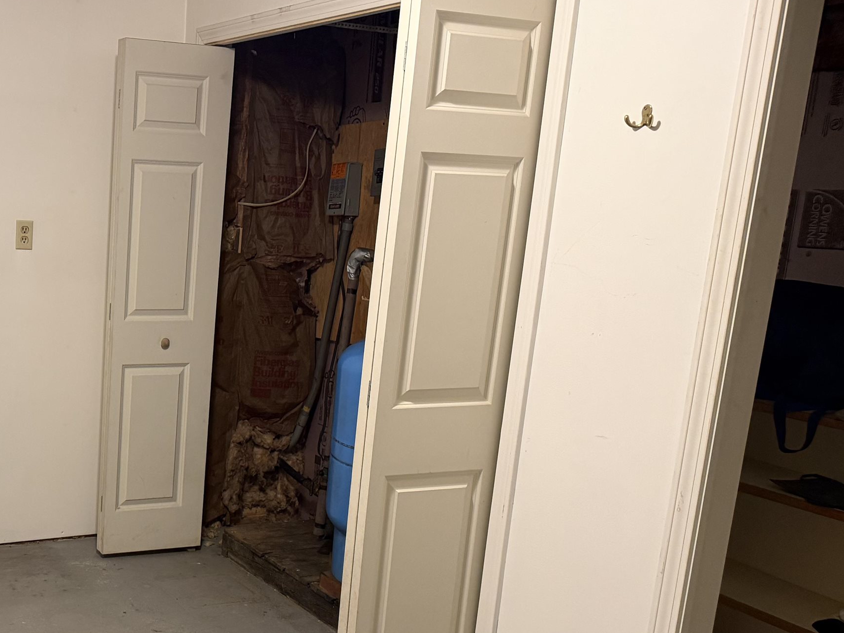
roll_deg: -2.1
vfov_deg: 33.2
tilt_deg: -12.7
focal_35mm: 43
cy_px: 435
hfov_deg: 40.8
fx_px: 1048
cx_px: 99
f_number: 1.78
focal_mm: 6.76
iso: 400
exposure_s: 1/60
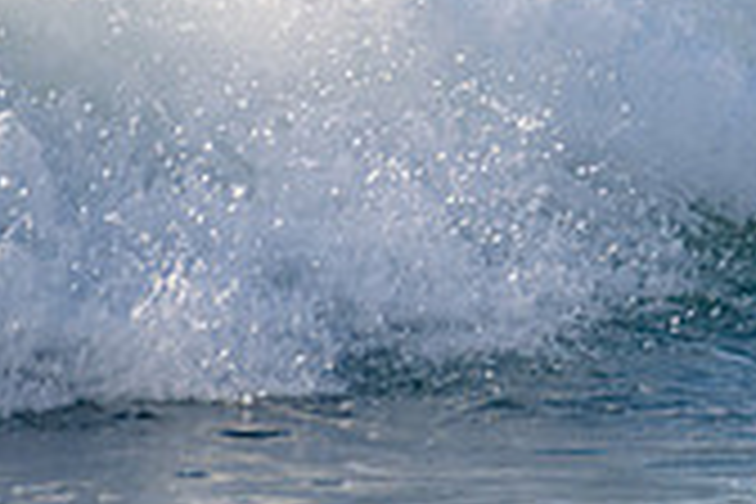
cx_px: 1316
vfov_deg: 0.6
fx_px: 44454
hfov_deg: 1.0
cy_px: -181
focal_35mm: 2117
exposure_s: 1/1250
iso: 200
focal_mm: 500
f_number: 5.6
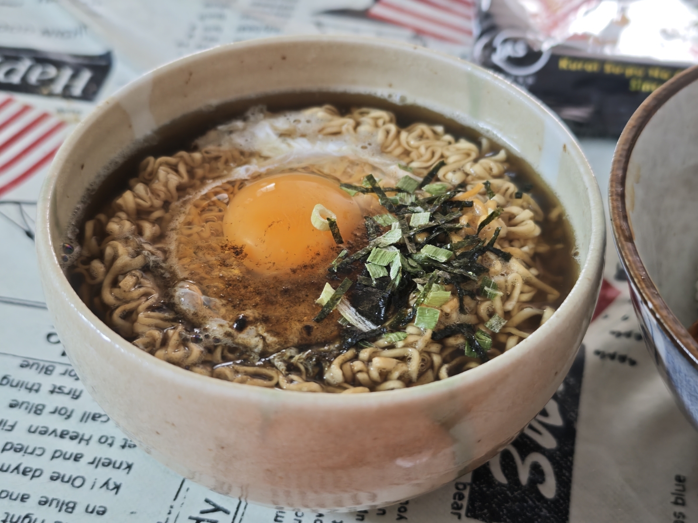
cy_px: 262
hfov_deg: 37.5
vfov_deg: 28.6
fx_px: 1028
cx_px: 349
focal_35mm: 51
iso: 320
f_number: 1.63
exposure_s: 1/33.3
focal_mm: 8.72
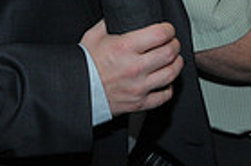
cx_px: 121
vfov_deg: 9.4
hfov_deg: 14.9
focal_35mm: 138
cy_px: -138
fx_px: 960
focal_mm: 22
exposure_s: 1/50
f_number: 5.6
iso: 500
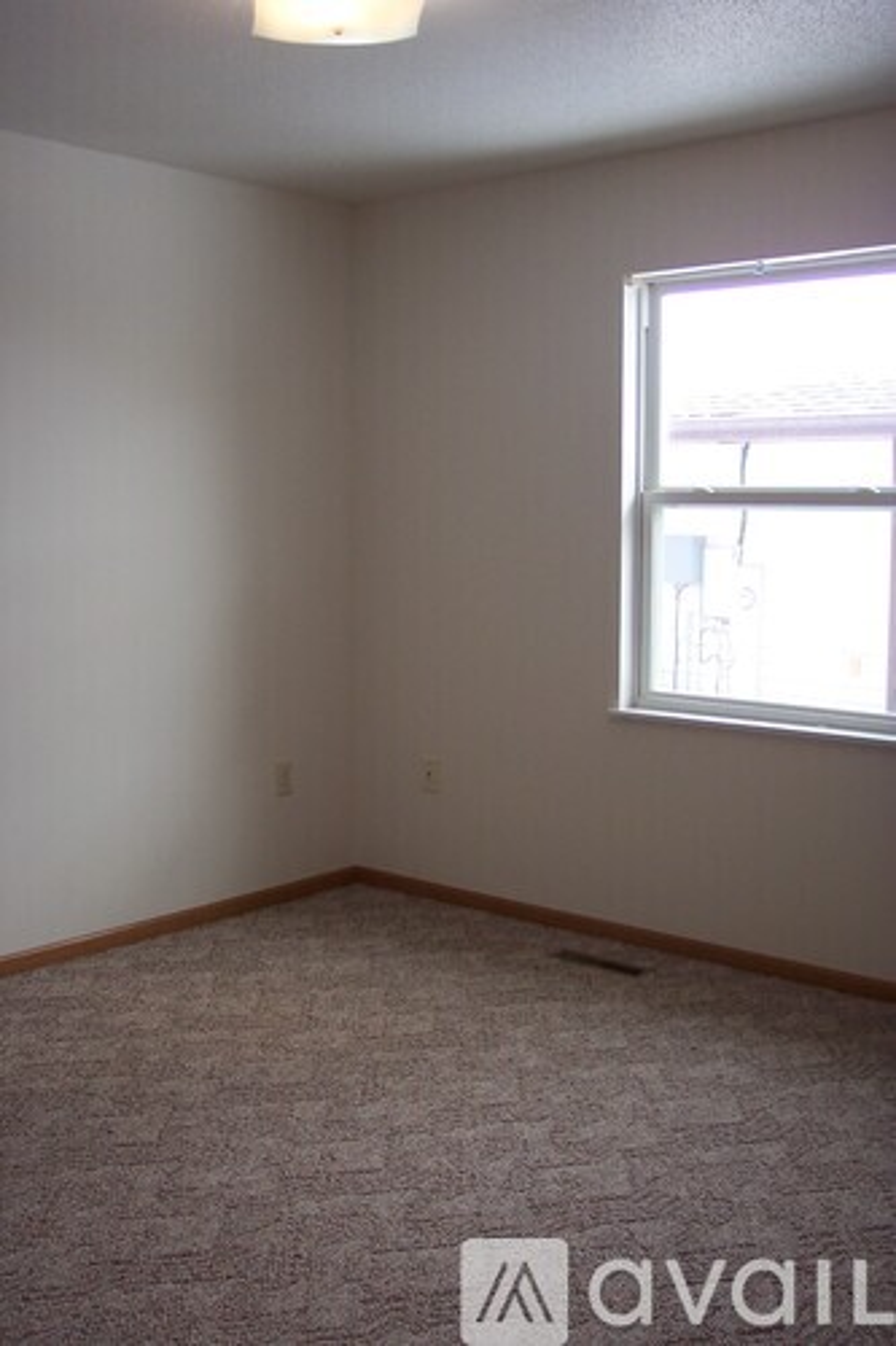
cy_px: 673
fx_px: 1420
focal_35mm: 38
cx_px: 448
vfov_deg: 50.7
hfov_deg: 35.0
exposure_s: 1/90
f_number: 2.8
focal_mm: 8
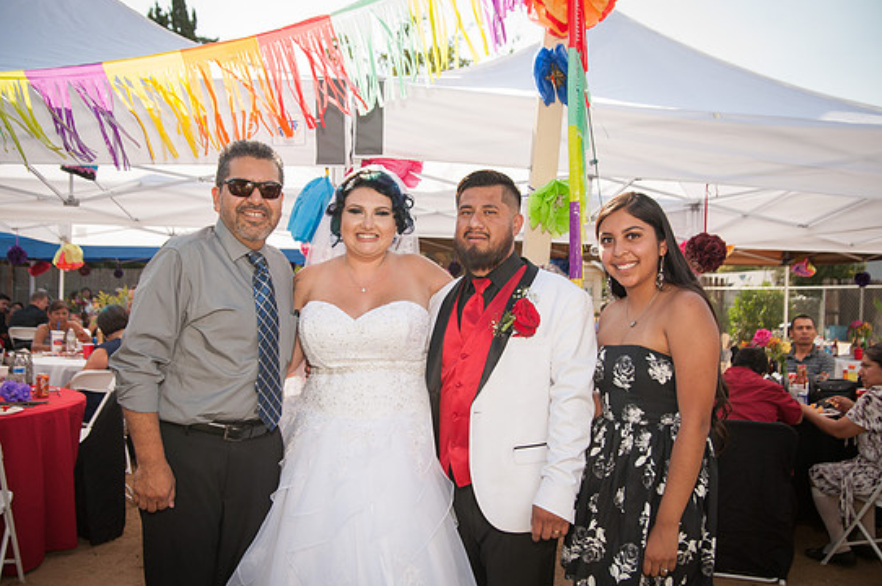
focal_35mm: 30
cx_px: 430
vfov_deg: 43.5
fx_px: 734
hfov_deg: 62.0
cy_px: 308
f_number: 5
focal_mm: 28
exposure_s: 1/800
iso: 200
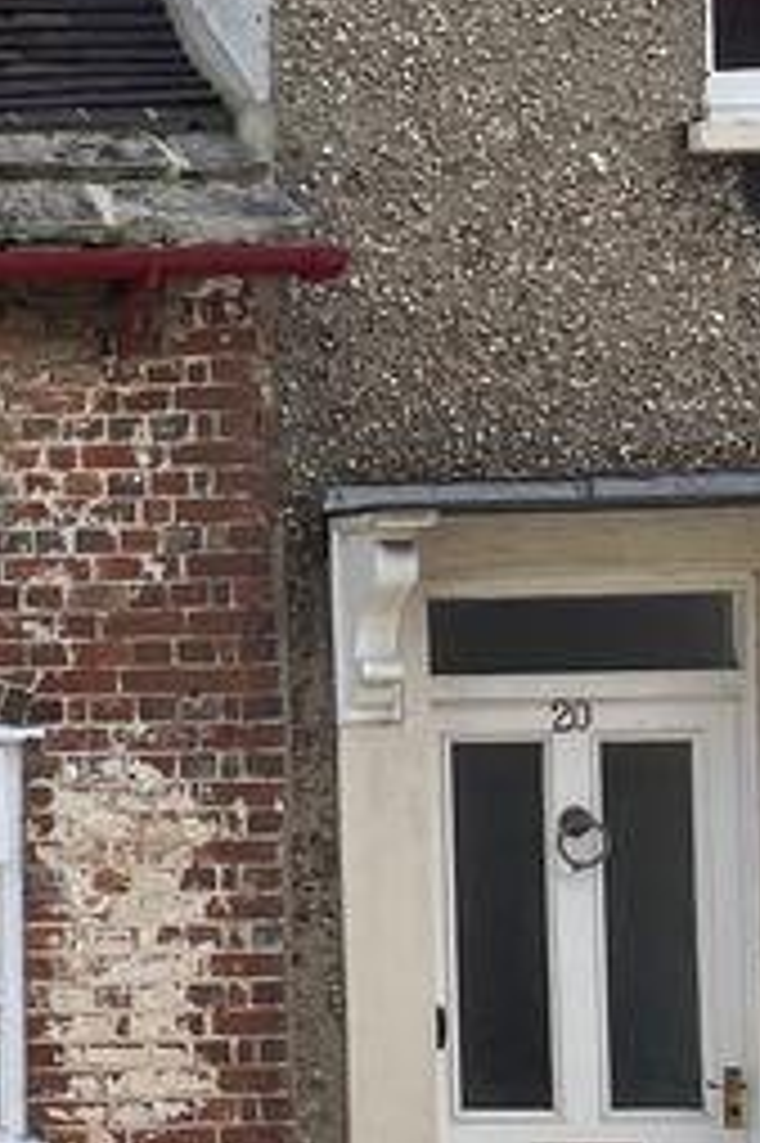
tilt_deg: +1.9
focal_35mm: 109
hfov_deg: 10.5
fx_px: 3456
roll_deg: +0.5
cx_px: -1160
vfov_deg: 18.7
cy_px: 792
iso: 50
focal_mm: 5.1
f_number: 1.6
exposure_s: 1/1309
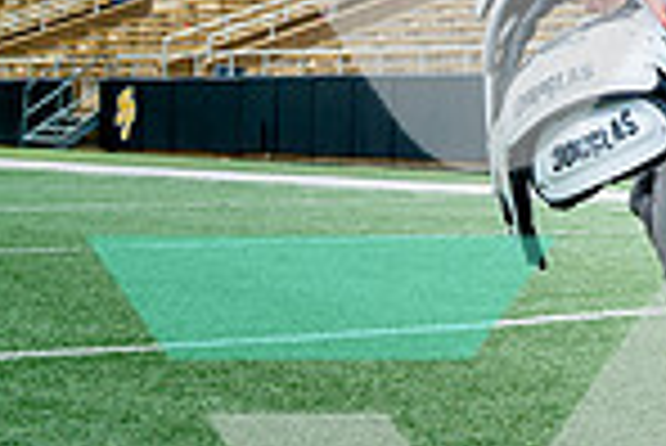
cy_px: -49
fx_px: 2148
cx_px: 1216
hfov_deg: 15.2
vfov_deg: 11.7
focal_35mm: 116
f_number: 8
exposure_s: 1/125
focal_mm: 29
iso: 100
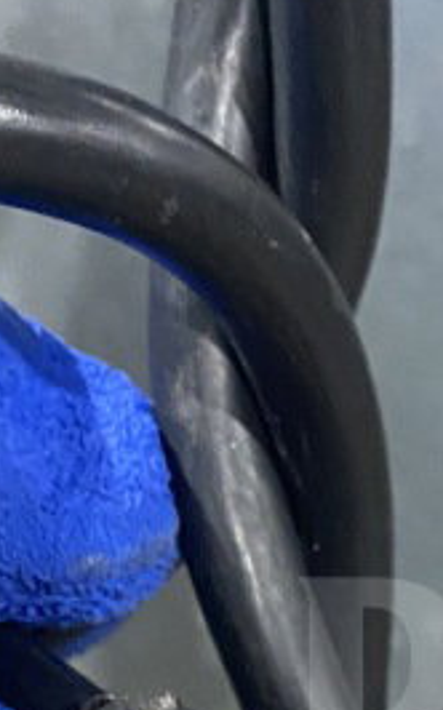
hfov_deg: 15.5
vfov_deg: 23.8
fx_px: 1566
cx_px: 536
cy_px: 789
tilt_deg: -37.6
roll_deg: -1.4
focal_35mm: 81
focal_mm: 4.25
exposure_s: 1/43
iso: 500
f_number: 1.8
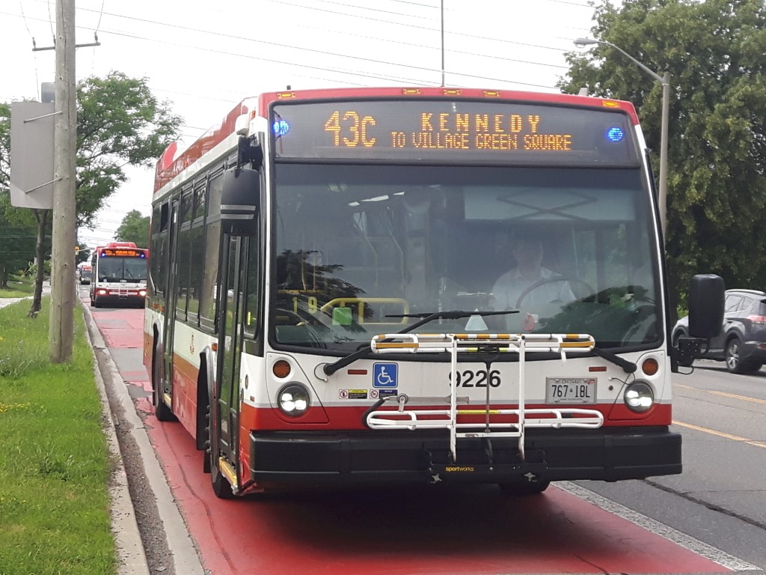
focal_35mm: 31
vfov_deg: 45.4
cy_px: 288
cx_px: 383
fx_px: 686
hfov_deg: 58.4
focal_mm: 3.7
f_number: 1.9
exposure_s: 1/462
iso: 40
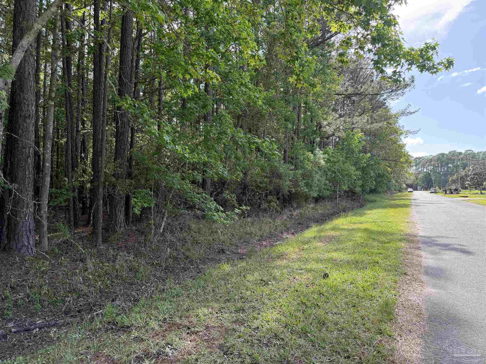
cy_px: 182
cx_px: 243
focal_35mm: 24
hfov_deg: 71.6
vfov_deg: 56.8
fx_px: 337
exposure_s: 1/831
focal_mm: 6.76
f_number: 1.78
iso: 100
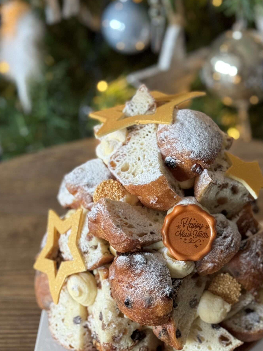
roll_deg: -0.9
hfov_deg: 21.2
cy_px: 190
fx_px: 699
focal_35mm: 69
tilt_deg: -35.1
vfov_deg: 28.2
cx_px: 180
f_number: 1.78
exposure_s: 1/44
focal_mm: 6.86
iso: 250
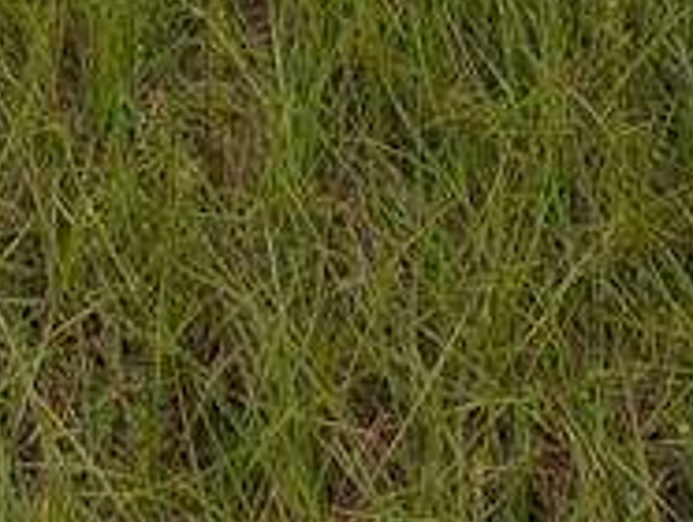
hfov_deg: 28.5
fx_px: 1323
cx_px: 102
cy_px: -906
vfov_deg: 12.8
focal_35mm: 66
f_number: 1.7
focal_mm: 2.02
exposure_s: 1/3906
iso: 56
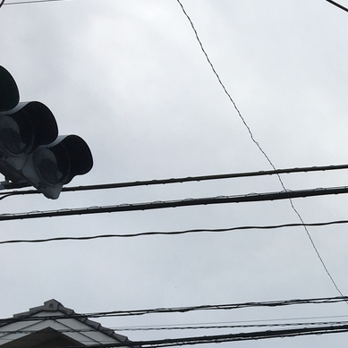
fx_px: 899
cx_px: 510
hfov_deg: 19.4
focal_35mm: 79
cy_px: 301
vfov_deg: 21.5
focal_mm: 4.15
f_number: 2.2
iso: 25
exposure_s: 1/343
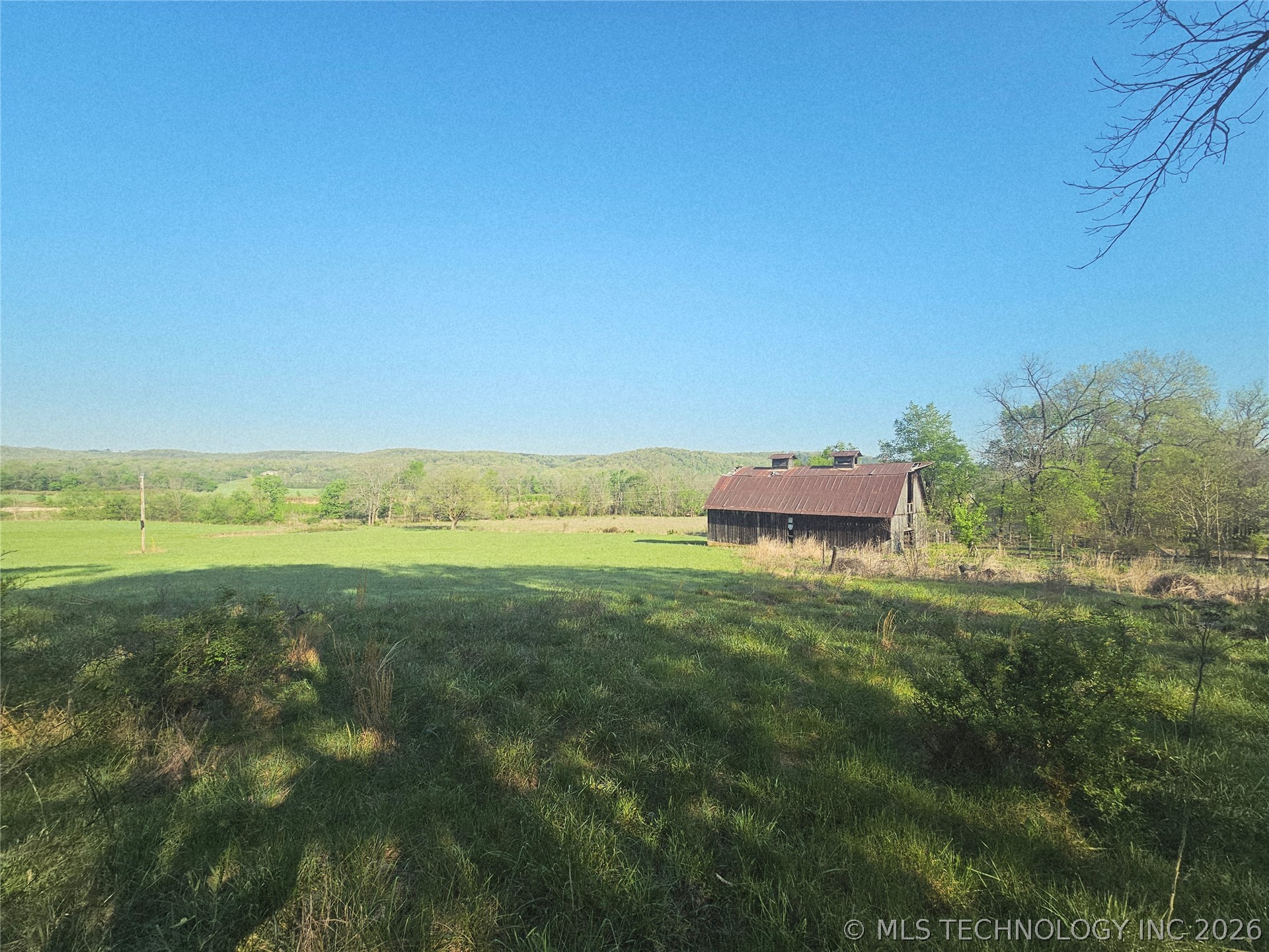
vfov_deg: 89.9
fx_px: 477
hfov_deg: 106.2
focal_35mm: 13
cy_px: 476
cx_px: 634
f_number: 2.2
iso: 50
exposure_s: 1/1732
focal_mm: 2.2
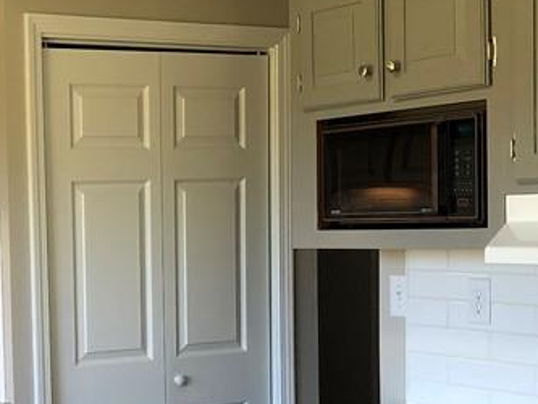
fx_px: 1337
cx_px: 58
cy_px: 344
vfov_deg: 17.0
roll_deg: +2.1
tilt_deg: -5.2
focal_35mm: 86
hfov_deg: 22.2
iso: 25
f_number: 1.8
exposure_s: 1/30
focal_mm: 3.99
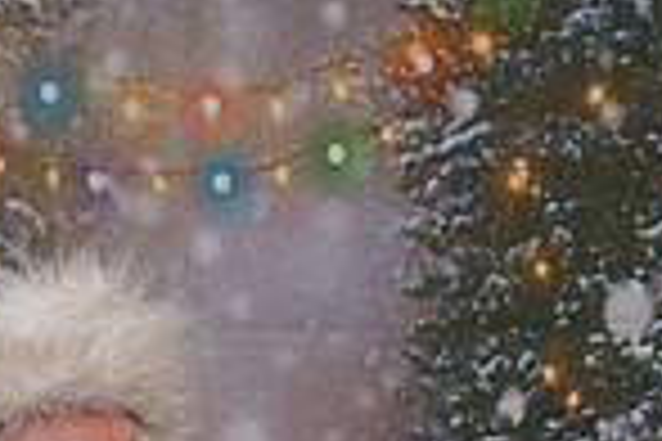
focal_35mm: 208
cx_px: 374
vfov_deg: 6.6
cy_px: 524
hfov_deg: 9.9
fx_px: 3825
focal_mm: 48
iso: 1000
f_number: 5
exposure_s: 1/200
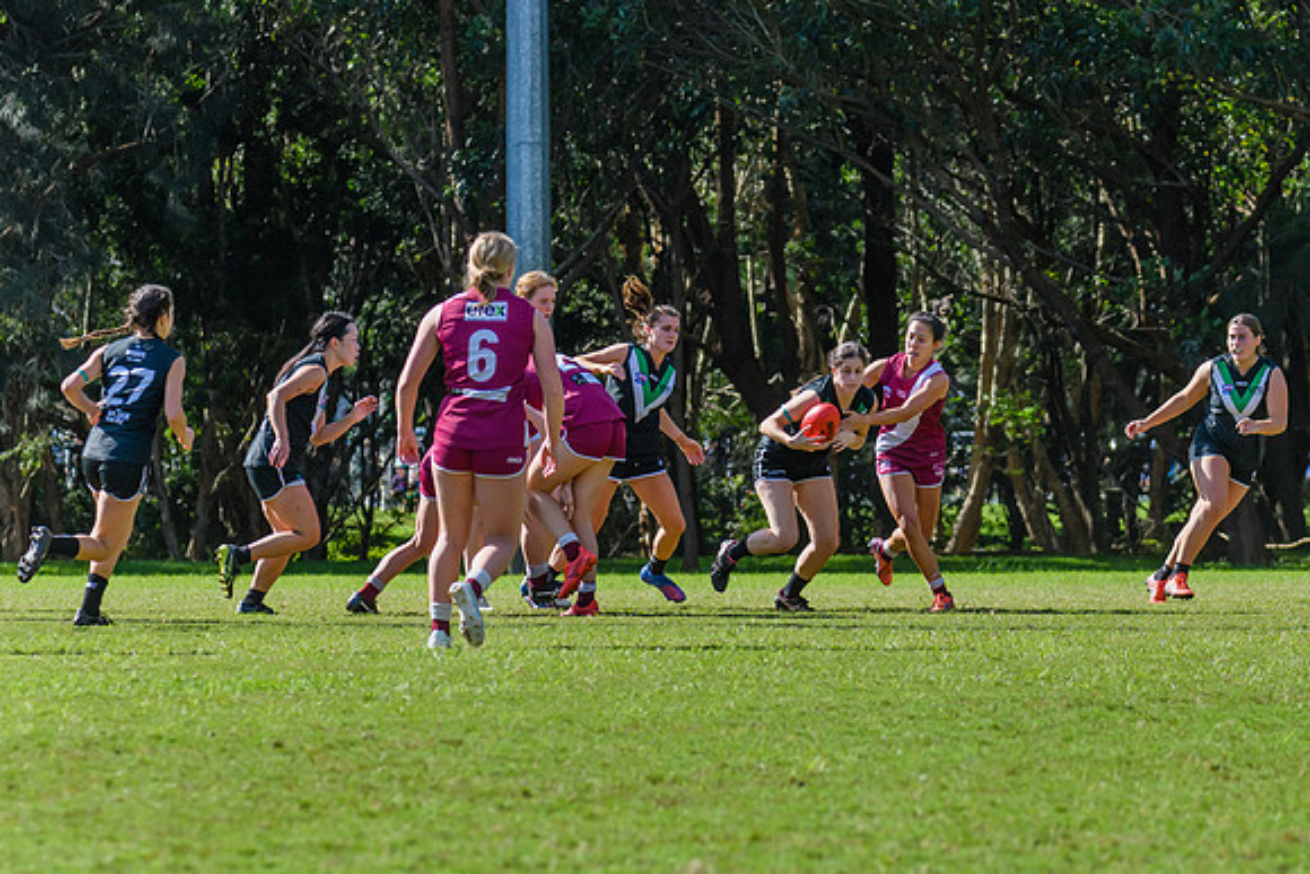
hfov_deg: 7.7
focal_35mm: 266
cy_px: 454
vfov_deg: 5.2
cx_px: 915
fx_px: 9691
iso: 800
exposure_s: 1/1250
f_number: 7.1
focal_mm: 170
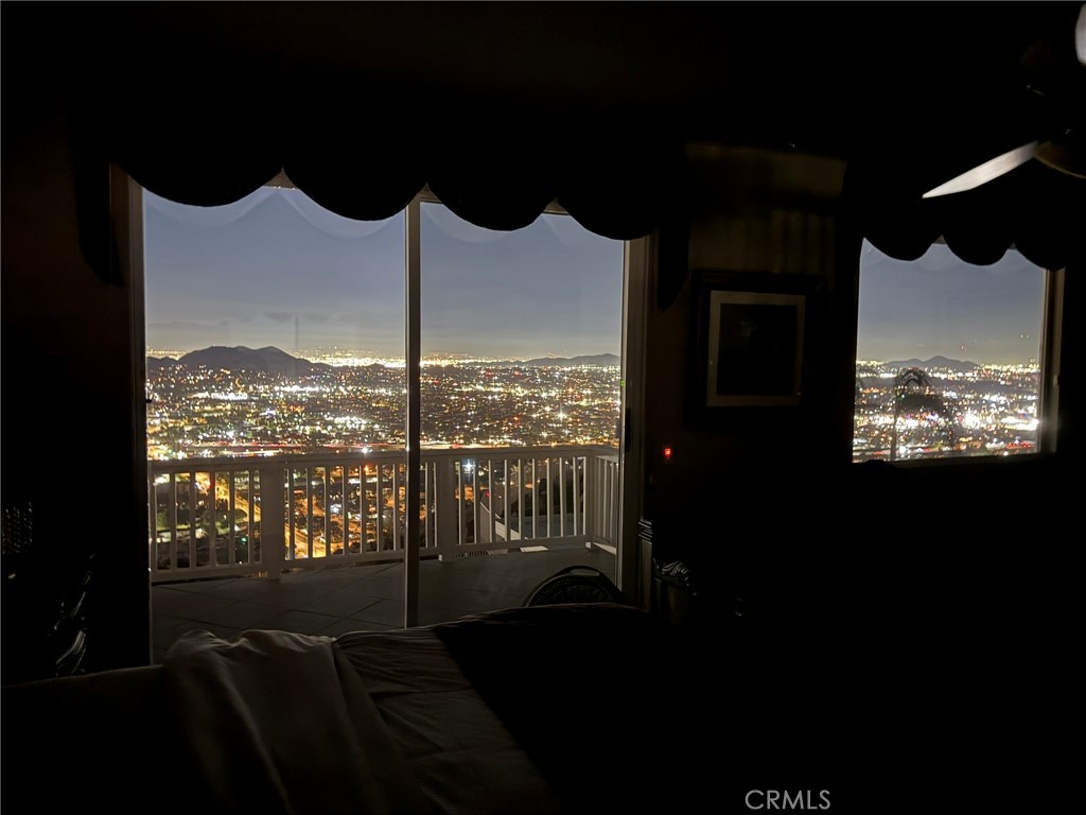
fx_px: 753
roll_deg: -0.2
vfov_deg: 56.8
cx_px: 543
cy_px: 408
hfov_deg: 71.6
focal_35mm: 24
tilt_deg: -3.5
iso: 2500
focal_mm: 6.76
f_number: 1.78
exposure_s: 1/2
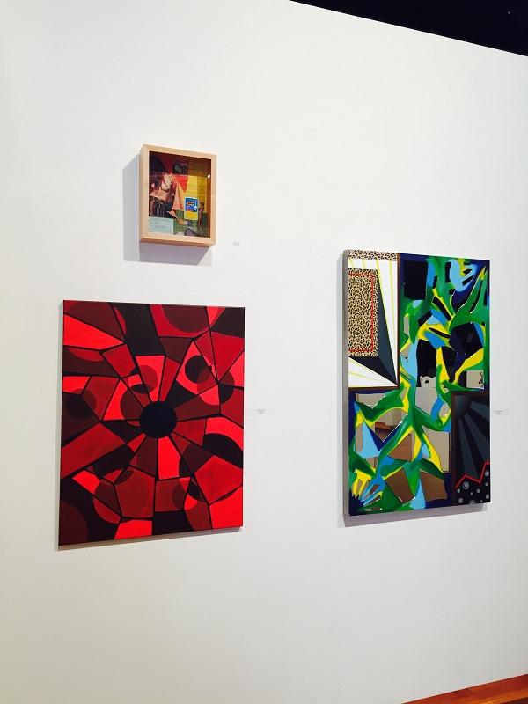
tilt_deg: +2.1
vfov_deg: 61.7
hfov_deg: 48.2
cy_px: 352
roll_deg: -0.4
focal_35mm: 29
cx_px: 264
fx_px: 590
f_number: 2.2
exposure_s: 1/30
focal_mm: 4.15
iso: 32
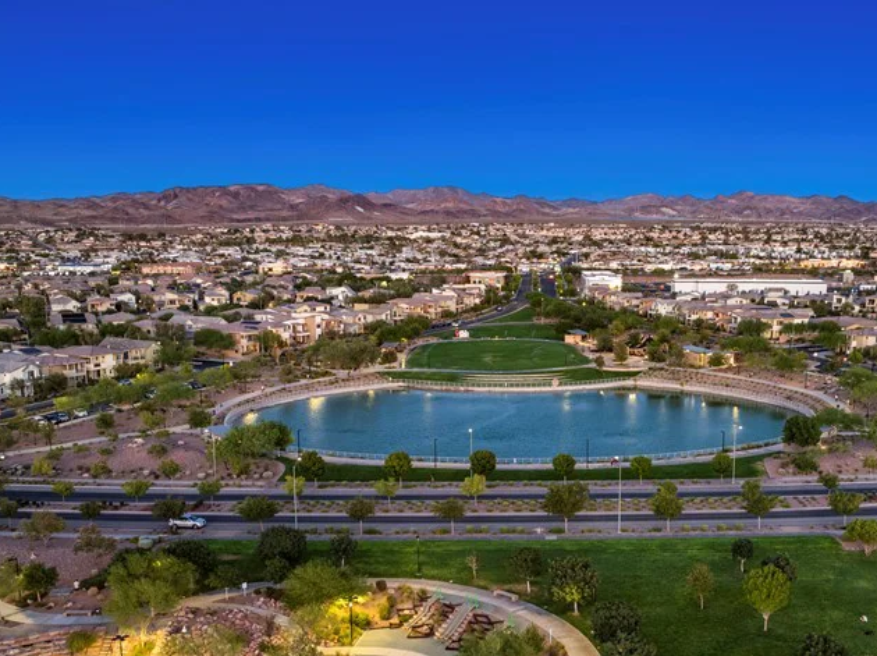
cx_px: 530
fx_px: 987
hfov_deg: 47.6
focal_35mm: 39
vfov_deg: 36.5
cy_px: 411
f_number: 2.8
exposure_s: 1/13
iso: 570
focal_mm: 12.29
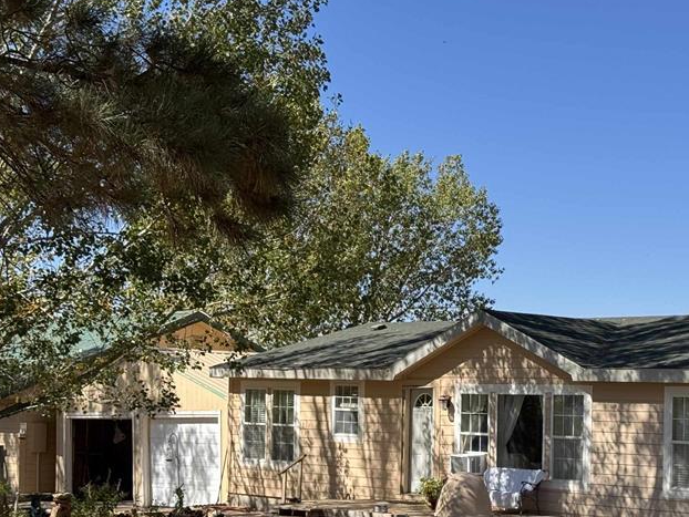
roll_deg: -0.7
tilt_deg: +0.2
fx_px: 1573
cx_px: 514
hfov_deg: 24.4
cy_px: 393
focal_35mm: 79
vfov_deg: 18.5
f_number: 1.78
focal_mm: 6.76
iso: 64
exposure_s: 1/4049
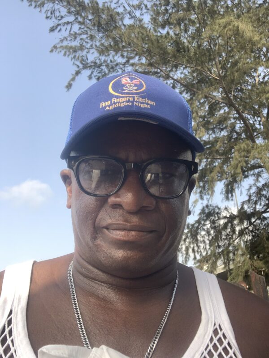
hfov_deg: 44.2
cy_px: 179
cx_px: 134
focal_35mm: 32
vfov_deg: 56.8
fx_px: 332
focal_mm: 2.87
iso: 25
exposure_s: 1/122
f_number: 2.2
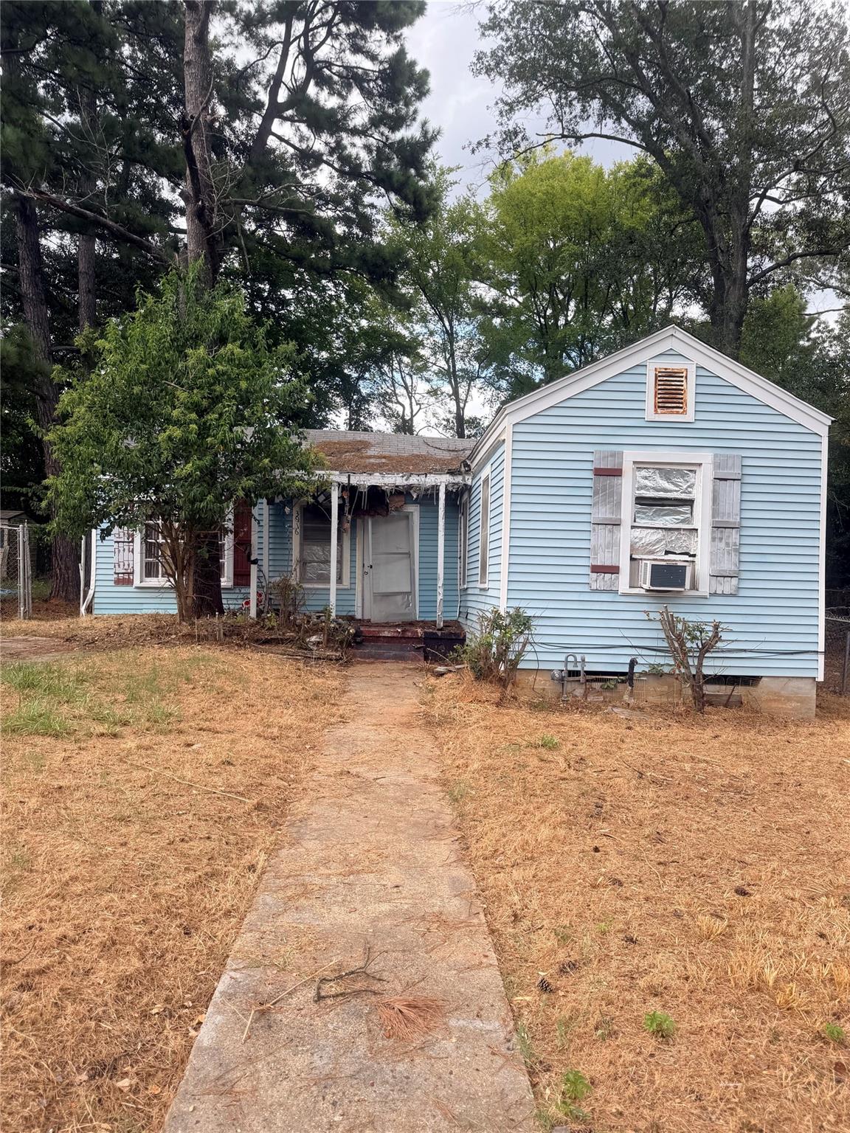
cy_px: 566
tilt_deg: -1.5
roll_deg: -1.9
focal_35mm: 24
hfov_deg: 56.8
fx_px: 786
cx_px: 425
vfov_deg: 71.6
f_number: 1.78
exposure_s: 1/765
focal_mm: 6.76
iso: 80
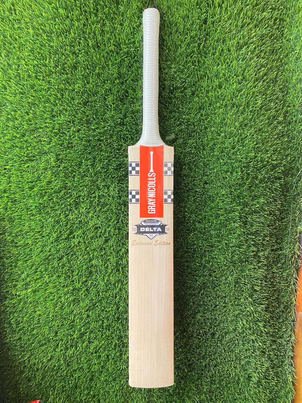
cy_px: 202
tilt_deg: -5.4
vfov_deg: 67.3
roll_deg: +0.0
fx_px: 302
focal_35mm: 26
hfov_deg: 53.1
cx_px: 151
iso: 320
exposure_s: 1/33
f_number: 1.8
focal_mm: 4.25
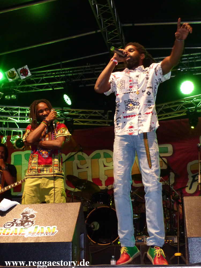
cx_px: 100
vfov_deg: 47.9
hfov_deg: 36.8
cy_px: 134
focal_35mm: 39
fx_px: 302
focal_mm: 7
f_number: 2.8
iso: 400
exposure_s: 1/60
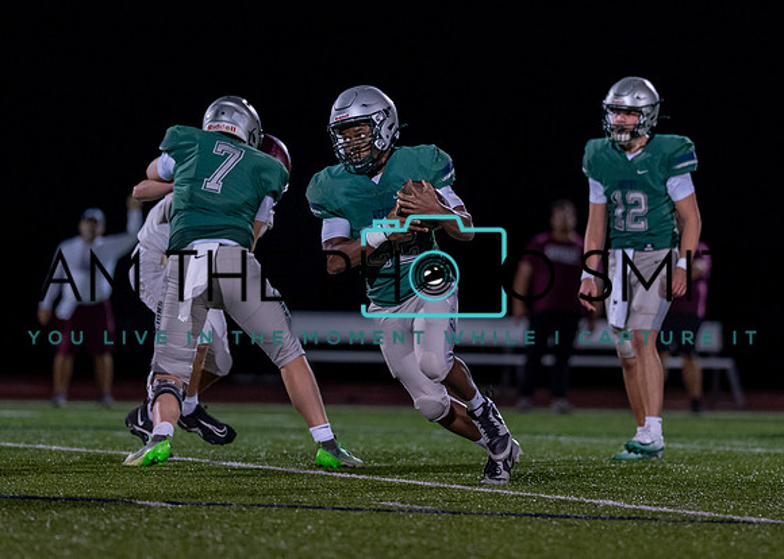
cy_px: 220
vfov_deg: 4.9
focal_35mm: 292
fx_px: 6506
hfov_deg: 6.9
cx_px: 456
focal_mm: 135
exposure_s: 1/1600
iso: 1600
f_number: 1.8
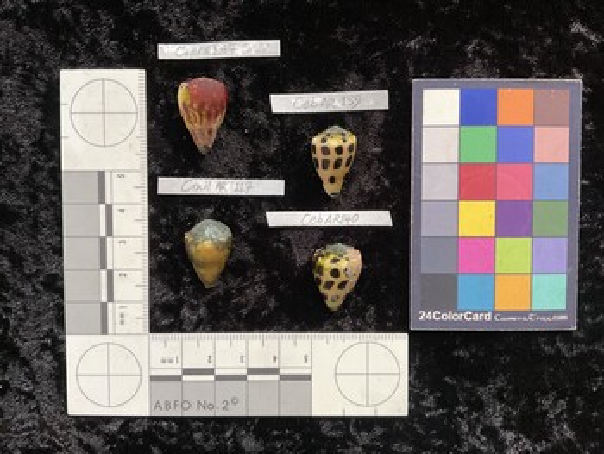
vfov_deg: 48.3
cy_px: 227
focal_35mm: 29
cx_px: 302
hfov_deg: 61.6
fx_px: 506
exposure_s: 1/60
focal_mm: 3
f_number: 1.8
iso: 125
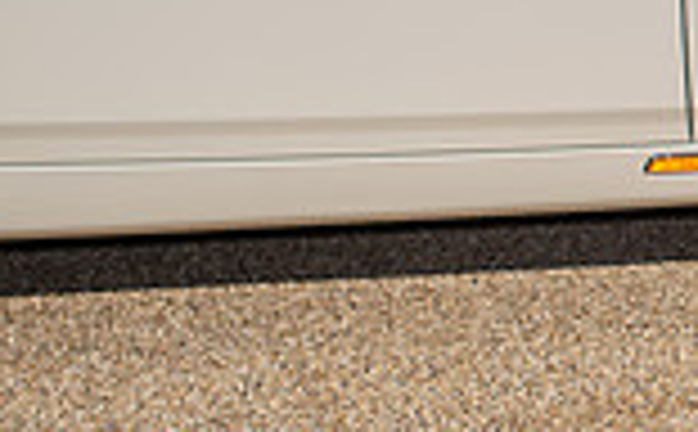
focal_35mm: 134
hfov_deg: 14.1
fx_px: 2543
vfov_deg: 9.6
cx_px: 1207
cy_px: -4
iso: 100
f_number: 3.2
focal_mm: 35
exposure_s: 1/1600
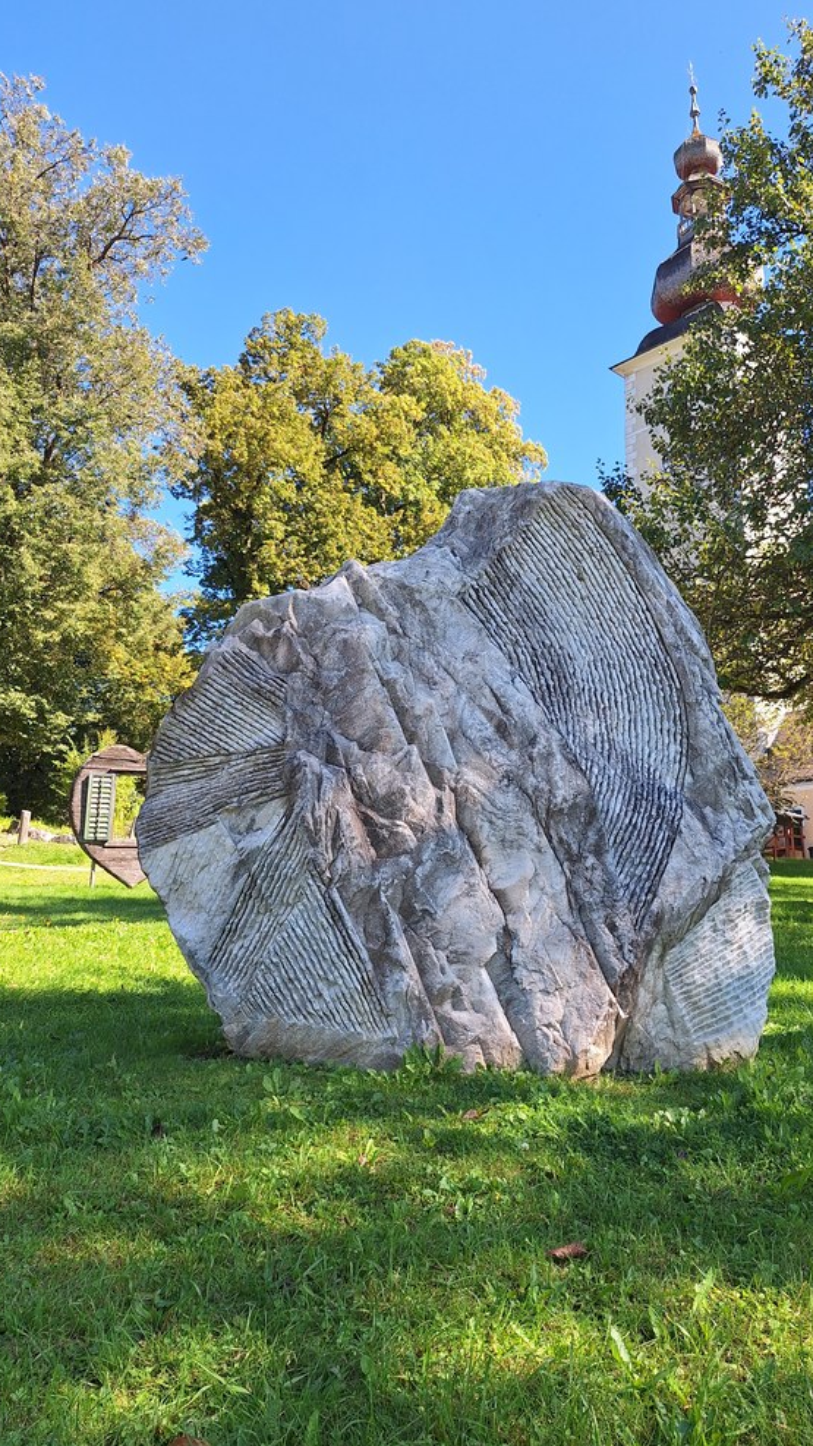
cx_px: 497
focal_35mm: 26
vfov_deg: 71.9
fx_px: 997
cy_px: 702
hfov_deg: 44.1
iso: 40
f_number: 1.8
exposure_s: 1/752
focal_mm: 5.54
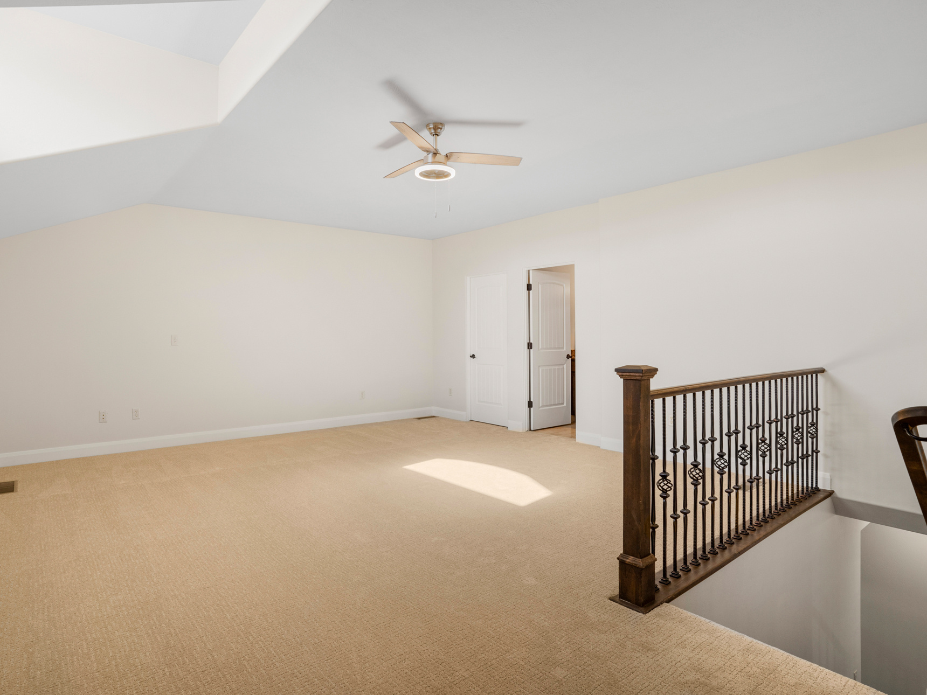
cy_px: 340
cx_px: 423
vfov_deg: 68.7
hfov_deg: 84.5
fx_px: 509
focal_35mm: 19
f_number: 9
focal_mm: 17
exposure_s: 1/20
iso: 250
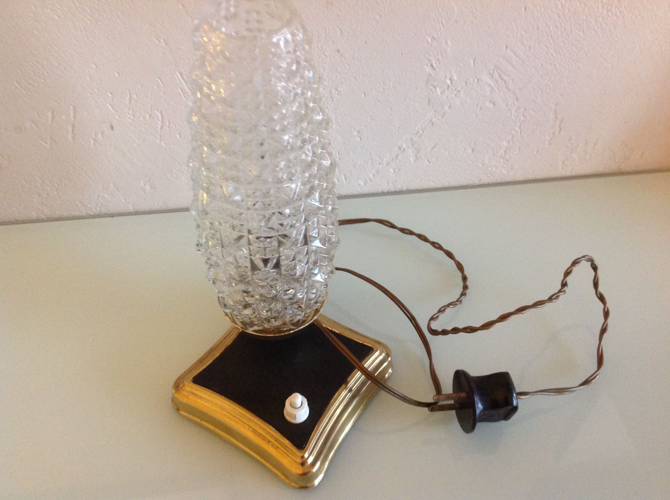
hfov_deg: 52.7
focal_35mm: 35
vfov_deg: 40.6
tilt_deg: -48.1
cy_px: 250
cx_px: 335
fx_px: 676
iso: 250
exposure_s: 1/15
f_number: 2.4
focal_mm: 4.28
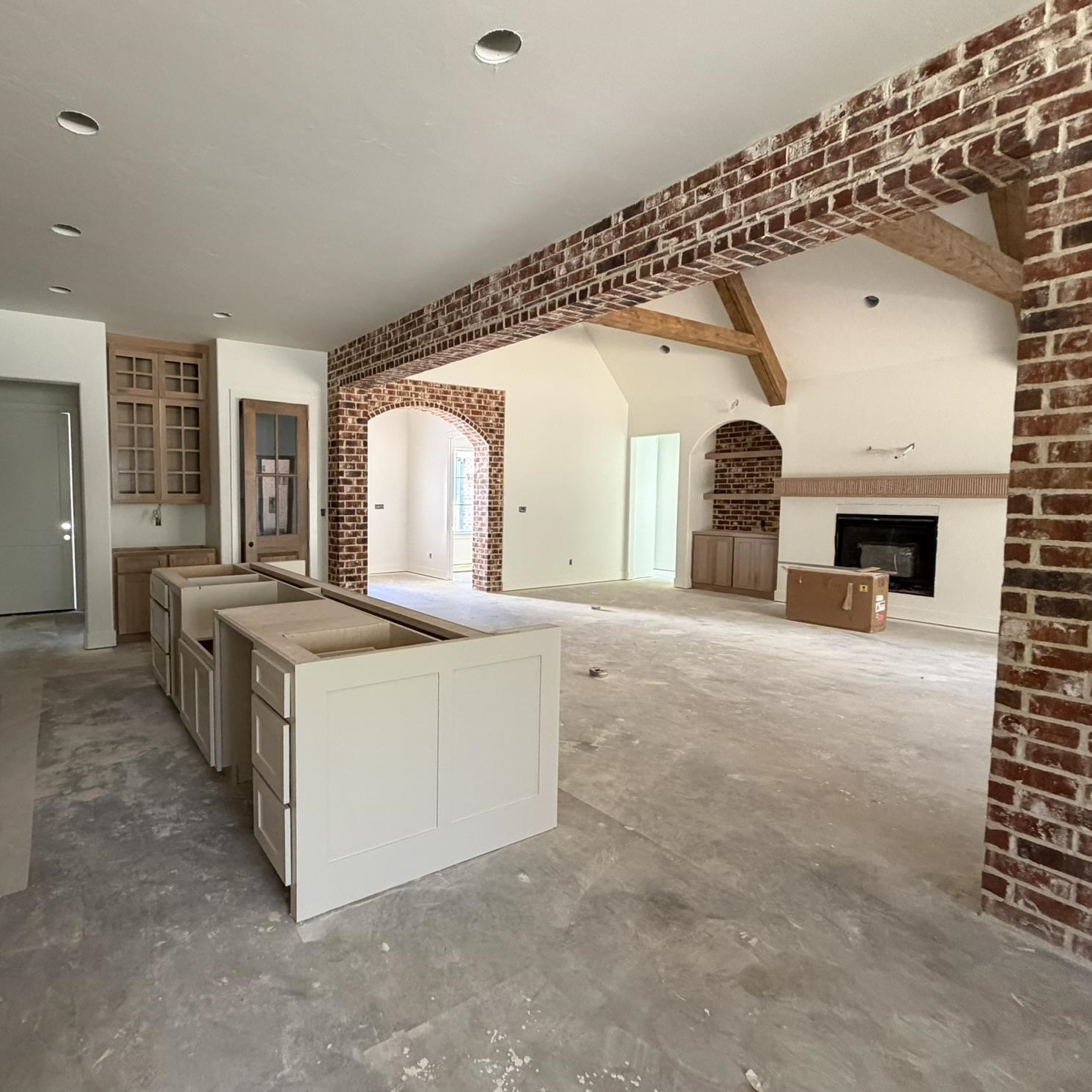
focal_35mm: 17
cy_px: 533
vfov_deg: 84.0
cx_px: 387
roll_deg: -0.3
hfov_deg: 81.8
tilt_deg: -4.3
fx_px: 607
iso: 500
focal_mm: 2.22
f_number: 2.2
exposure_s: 1/60
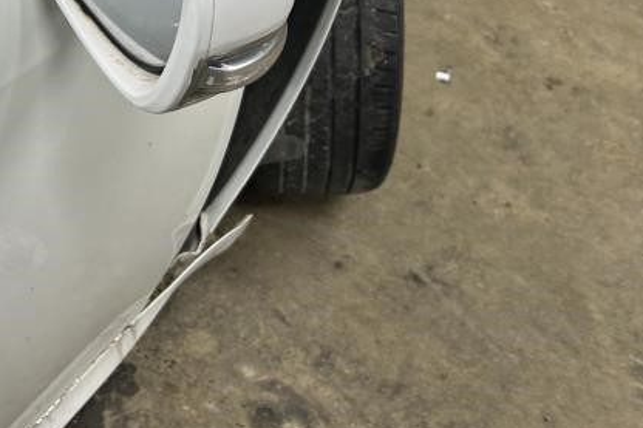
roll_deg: -6.7
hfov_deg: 35.8
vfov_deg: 25.1
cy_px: 34
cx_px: 60
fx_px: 928
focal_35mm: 52
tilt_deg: -40.3
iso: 125
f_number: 1.5
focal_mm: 5.7
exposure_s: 1/60
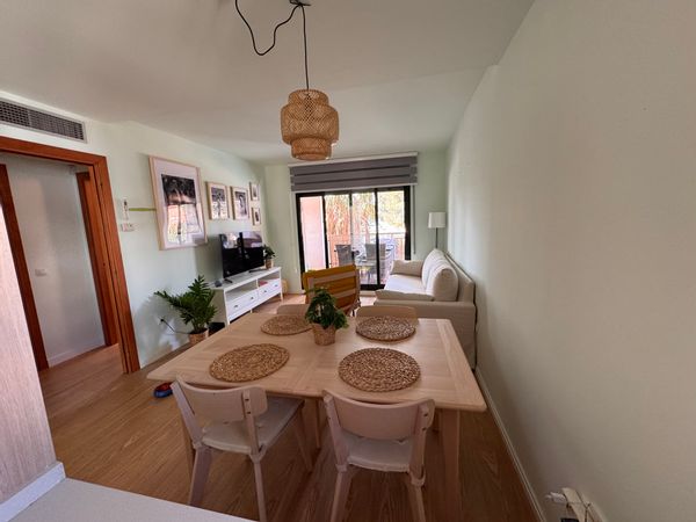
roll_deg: +3.1
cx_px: 348
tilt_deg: -8.1
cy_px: 261
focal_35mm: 14
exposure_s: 1/99
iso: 250
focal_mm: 2.22
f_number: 2.2
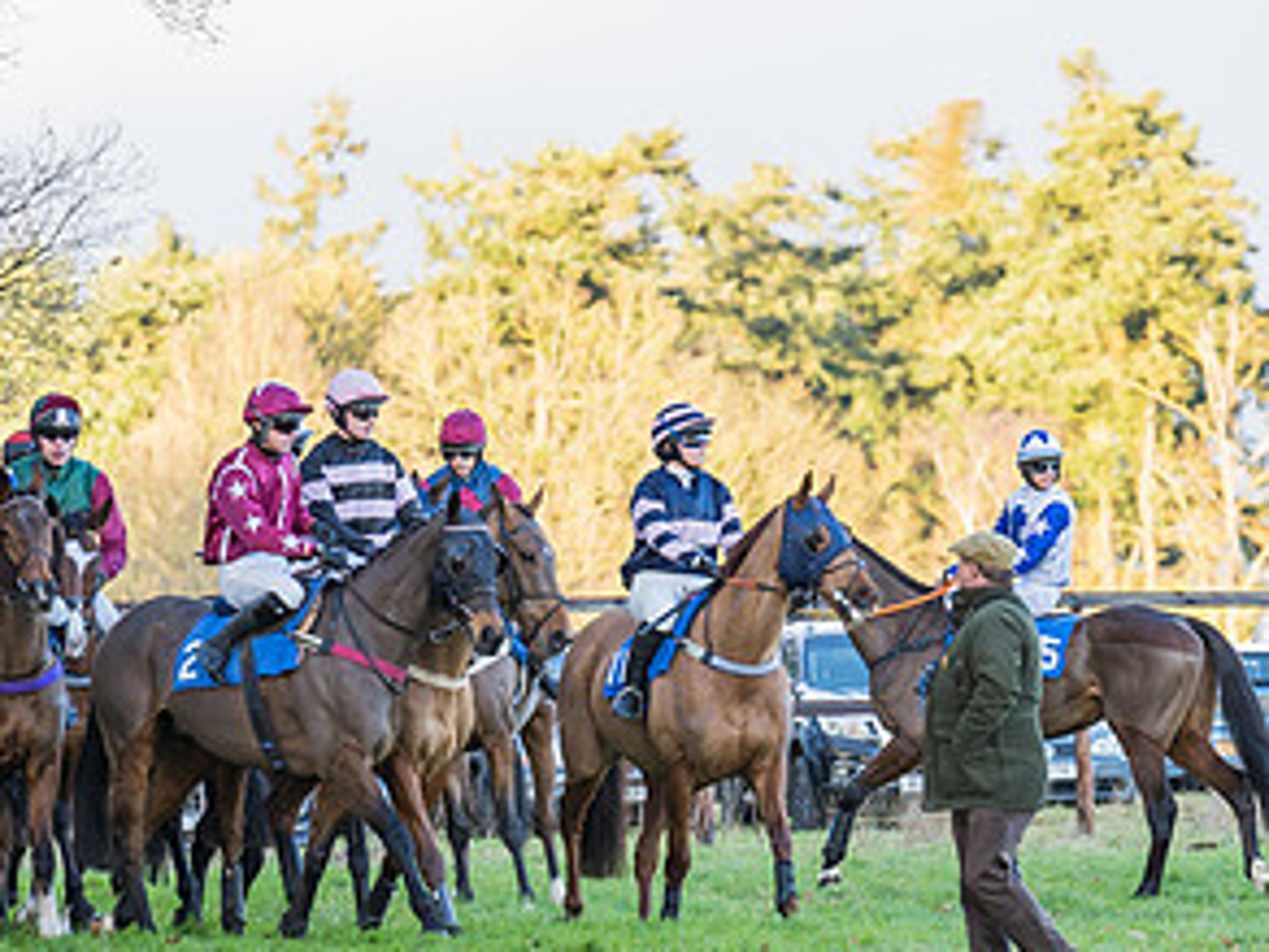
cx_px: 579
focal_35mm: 514
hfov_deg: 3.9
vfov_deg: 2.9
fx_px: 18843
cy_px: 621
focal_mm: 176
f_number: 4
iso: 400
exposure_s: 1/200
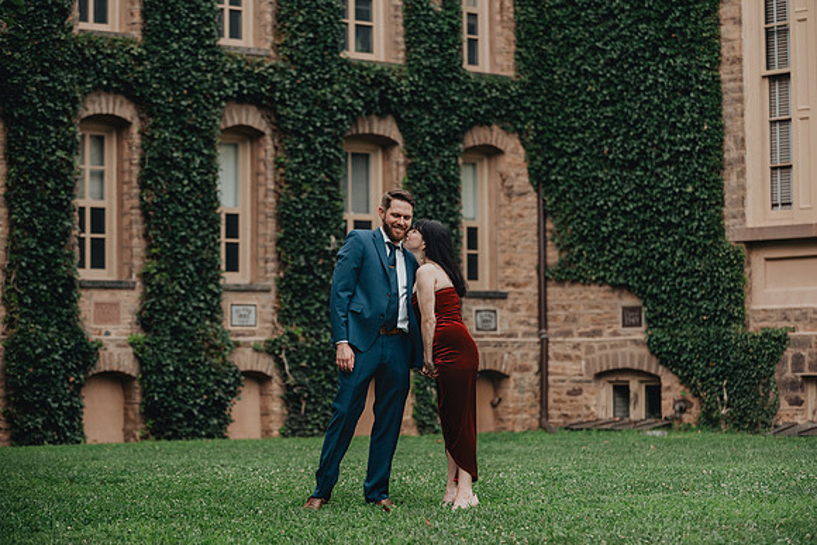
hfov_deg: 21.5
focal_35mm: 95
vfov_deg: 14.4
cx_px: 418
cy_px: 262
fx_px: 2152
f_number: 2.8
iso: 800
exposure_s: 1/1000
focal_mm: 86
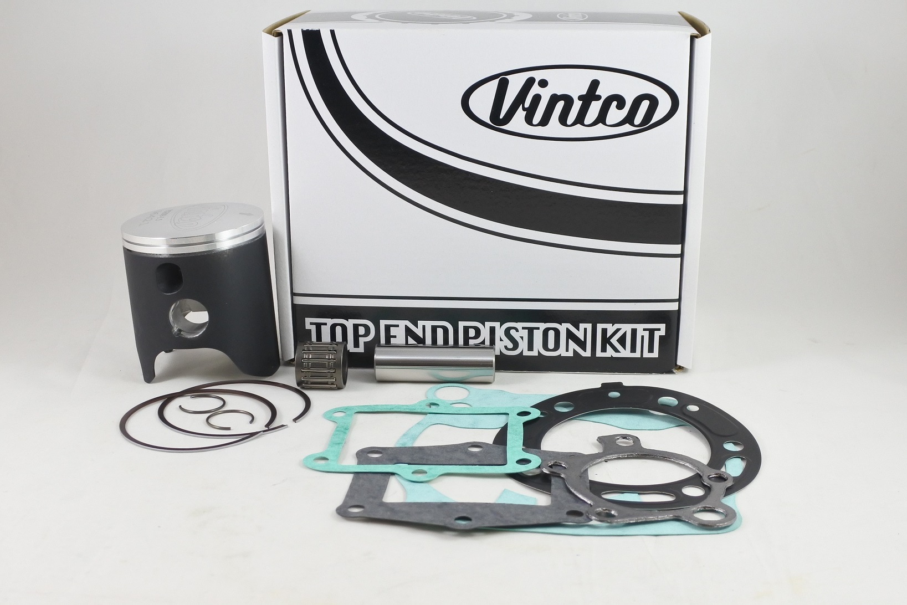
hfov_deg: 57.2
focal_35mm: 33
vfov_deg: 40.0
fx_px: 832
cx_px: 454
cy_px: 302
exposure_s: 1/125
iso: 450
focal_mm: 12.3
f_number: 3.8
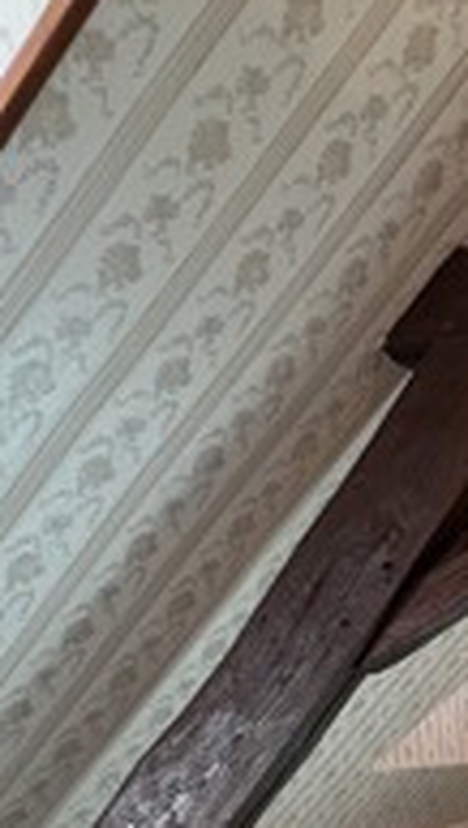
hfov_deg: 20.9
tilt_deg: -8.5
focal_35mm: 44
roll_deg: -0.1
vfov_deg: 38.1
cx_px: 786
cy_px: 922
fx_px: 968
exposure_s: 1/50
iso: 200
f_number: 1.8
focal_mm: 1.57
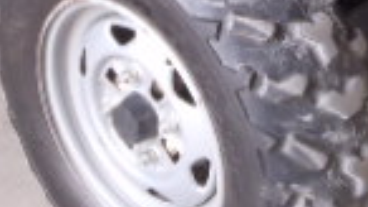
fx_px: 1307
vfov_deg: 8.7
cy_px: -151
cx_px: 159
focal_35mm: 134
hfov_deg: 16.0
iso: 100
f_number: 3.5
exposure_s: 1/30
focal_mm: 5
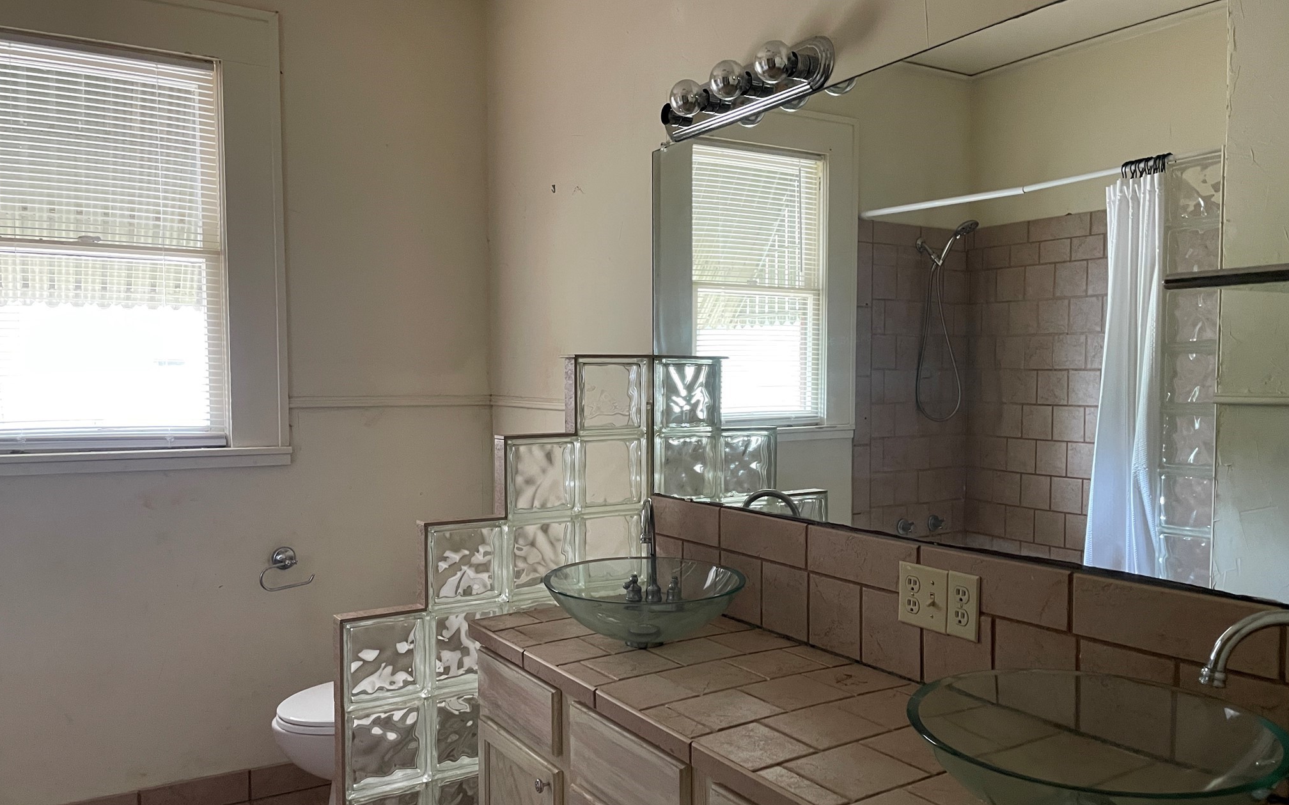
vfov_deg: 44.5
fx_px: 984
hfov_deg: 66.5
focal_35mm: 28
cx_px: 639
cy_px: 429
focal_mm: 4.2
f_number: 1.6
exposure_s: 1/60
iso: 400
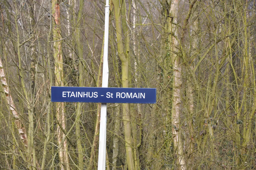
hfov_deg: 13.1
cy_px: 85
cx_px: 128
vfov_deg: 8.7
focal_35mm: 158
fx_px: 1119
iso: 400
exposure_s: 1/320
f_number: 9
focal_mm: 105
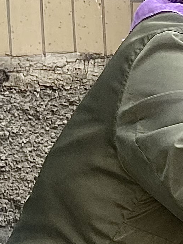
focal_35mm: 152
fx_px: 1072
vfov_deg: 12.9
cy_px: 214
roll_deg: -0.6
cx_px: 436
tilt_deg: -10.8
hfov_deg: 8.9
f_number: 1.8
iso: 32
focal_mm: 4.25
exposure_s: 1/260
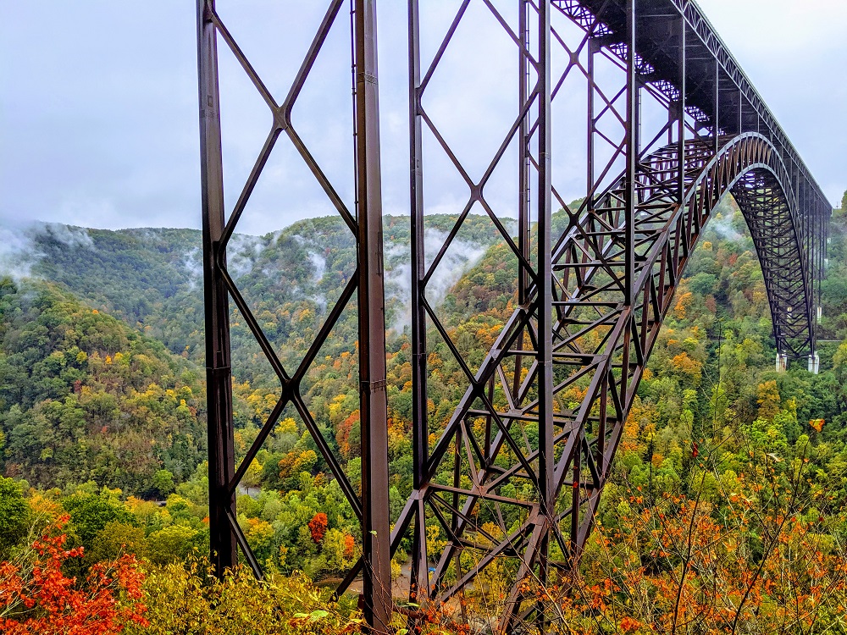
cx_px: 424
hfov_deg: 65.3
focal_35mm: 27
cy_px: 318
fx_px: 661
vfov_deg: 51.4
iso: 62
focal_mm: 4.44
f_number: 1.8
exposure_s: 1/1957
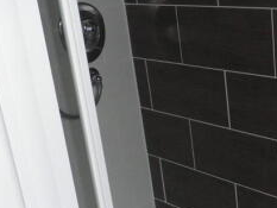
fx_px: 480
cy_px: 104
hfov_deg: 30.8
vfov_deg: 24.4
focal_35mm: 60
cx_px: 245
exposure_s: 1/30
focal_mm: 4.3
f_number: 3.3
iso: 160
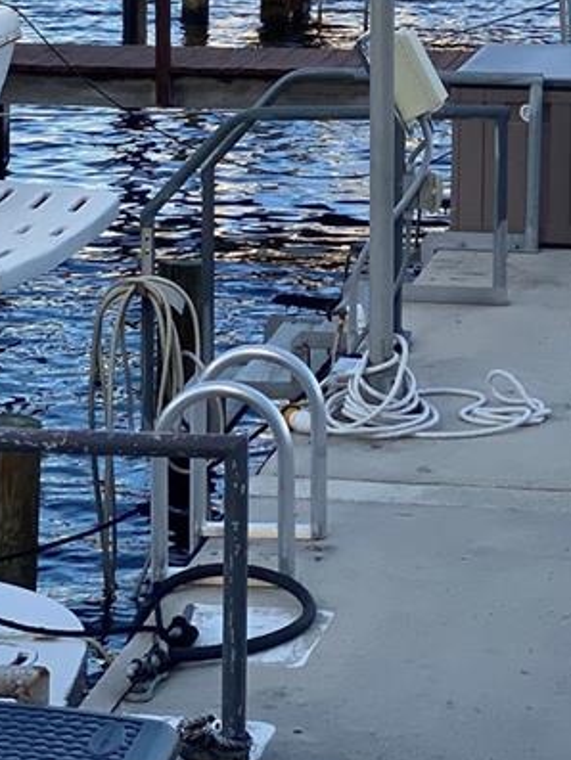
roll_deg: -1.0
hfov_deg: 9.5
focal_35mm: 157
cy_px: -123
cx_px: 343
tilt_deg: -2.5
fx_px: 3451
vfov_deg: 12.3
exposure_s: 1/799
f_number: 2
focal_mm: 6
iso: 20
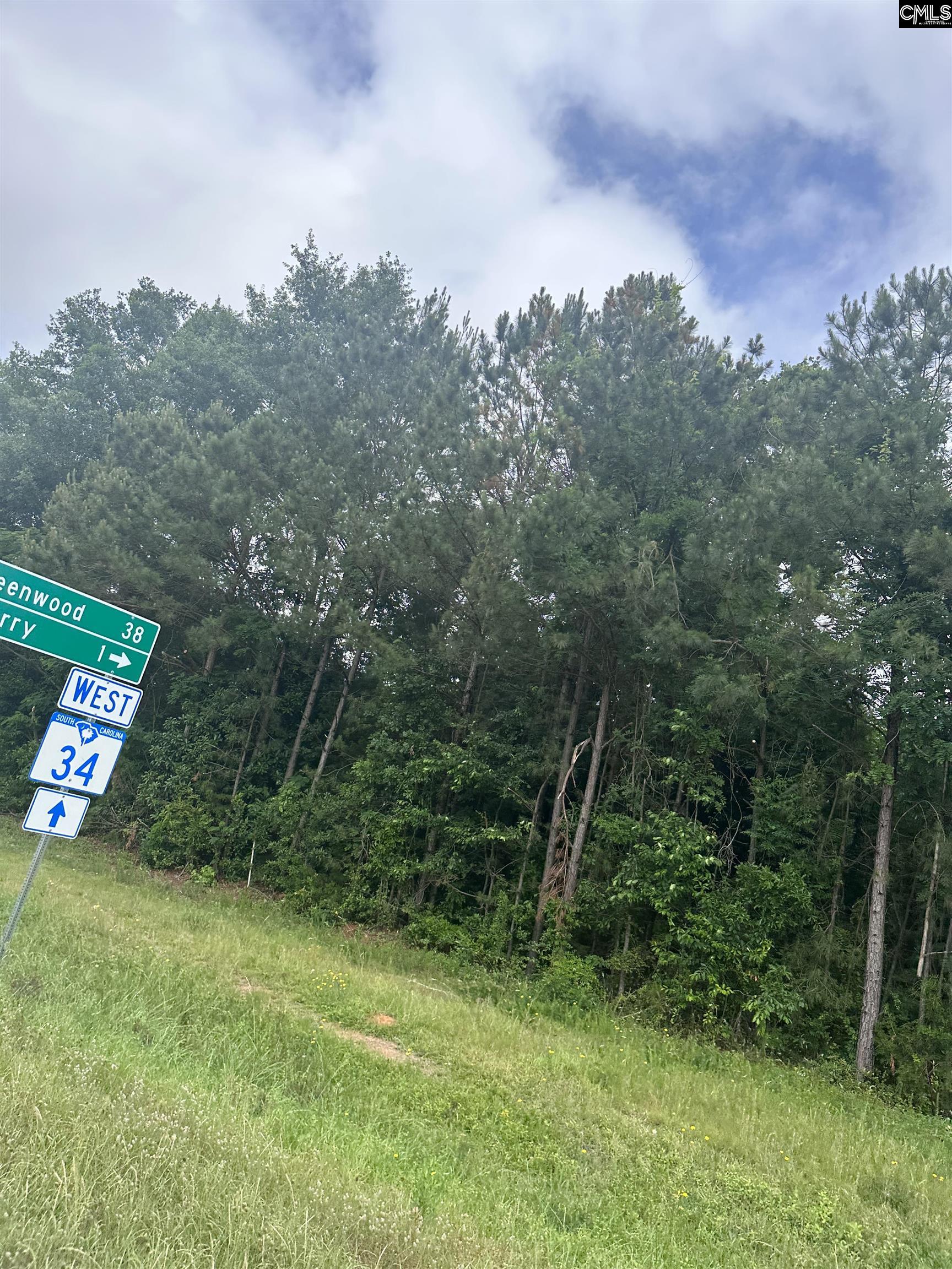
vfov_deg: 71.6
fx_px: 880
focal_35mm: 24
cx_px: 476
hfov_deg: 56.8
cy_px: 634
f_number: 1.78
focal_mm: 6.86
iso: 80
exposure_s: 1/3155
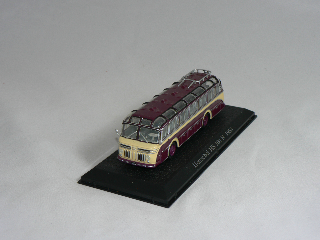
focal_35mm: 64
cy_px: 120
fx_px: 592
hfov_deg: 30.3
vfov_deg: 22.9
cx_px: 160
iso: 80
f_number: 3.2
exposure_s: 1/60
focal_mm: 10.7
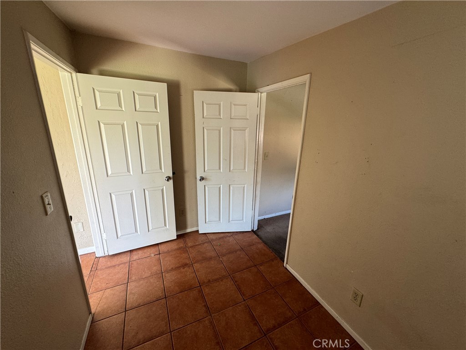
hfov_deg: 102.1
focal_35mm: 14
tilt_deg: -14.7
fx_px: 188
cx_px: 233
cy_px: 175
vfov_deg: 85.7
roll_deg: -1.5
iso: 160
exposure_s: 1/60
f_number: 2.2
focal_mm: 2.22
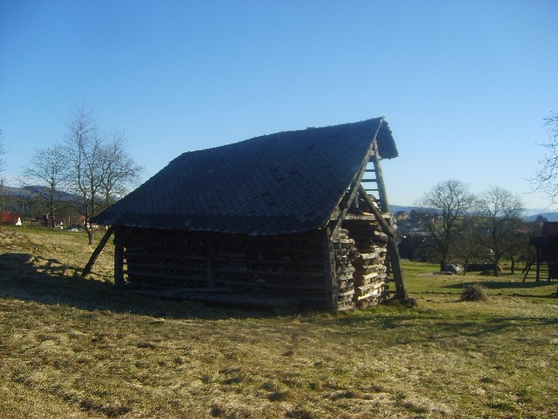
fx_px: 564
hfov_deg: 52.6
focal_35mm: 35
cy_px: 210
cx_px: 279
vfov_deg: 40.7
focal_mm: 5.8
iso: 50
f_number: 2.8
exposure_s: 1/750
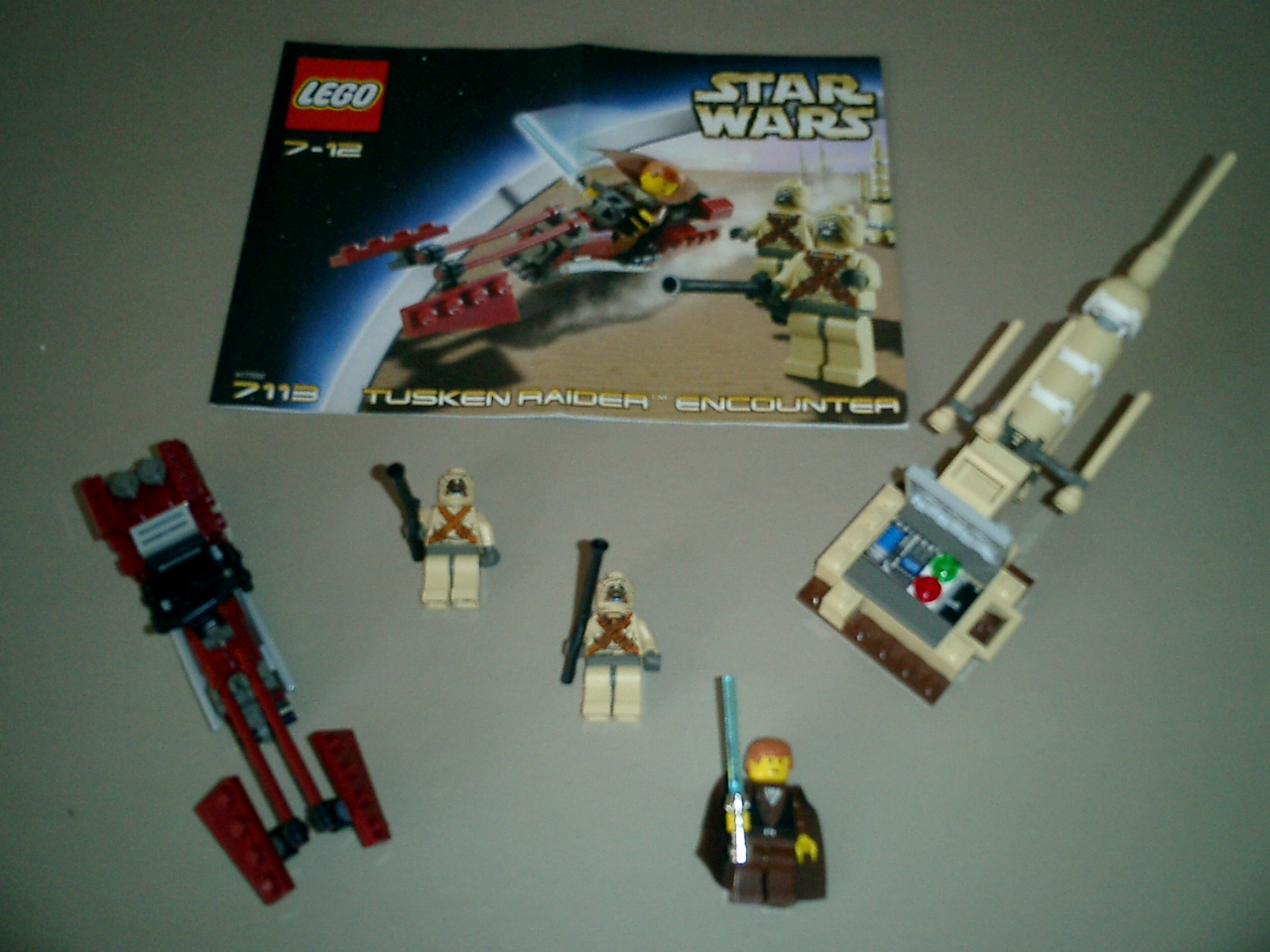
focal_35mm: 36
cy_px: 476
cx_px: 635
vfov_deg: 39.7
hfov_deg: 51.4
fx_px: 1321
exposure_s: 1/30
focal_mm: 7.5
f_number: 3.2
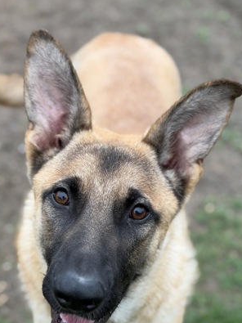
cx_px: 110
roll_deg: -0.6
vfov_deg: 28.3
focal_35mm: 68
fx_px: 634
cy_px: 226
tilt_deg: -43.9
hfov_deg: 21.6
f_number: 1.78
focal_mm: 6.76
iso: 64
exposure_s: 1/231
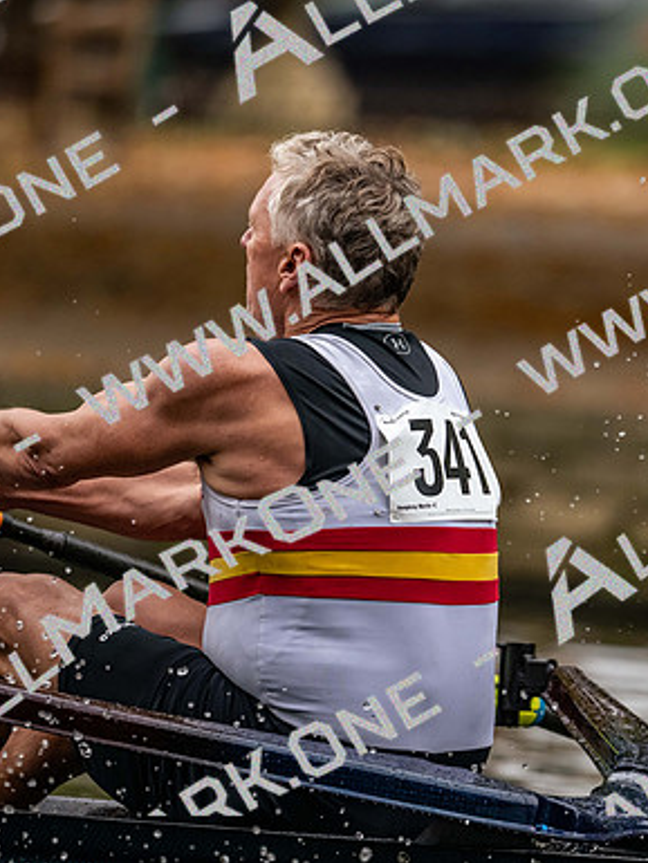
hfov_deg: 2.6
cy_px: 432
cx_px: 354
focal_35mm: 580
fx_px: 14469
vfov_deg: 3.4
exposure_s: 1/2500
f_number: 4.5
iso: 2200
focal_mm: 400
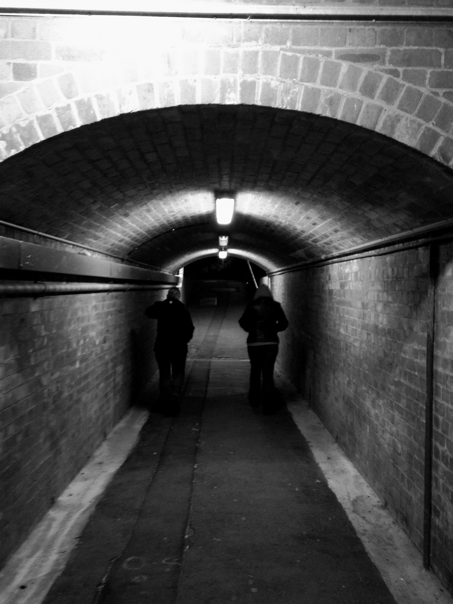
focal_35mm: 33
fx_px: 576
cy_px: 302
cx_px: 226
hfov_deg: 42.9
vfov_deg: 55.4
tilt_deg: -1.9
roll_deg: +1.0
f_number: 2.4
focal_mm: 4.12
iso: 200
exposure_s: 1/20
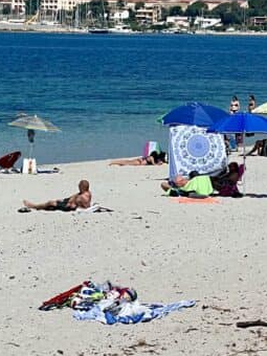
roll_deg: +0.6
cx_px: -22
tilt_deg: +2.3
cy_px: -45
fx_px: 2386
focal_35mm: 232
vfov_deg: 8.5
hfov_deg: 6.4
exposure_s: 1/1553
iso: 32
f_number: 2.8
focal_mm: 9
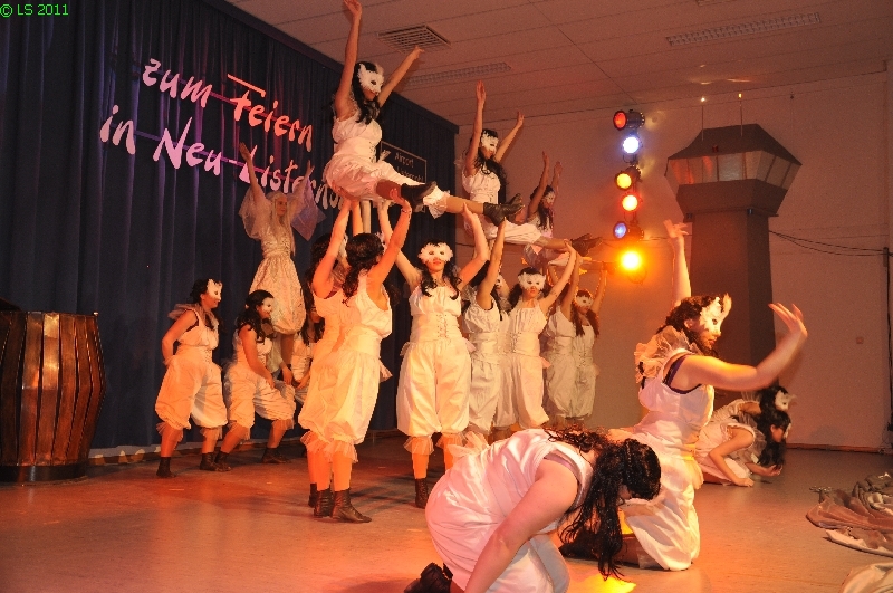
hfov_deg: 51.3
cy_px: 296
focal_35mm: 38
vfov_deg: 35.4
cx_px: 446
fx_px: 929
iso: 400
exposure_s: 1/80
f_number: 5
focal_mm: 25
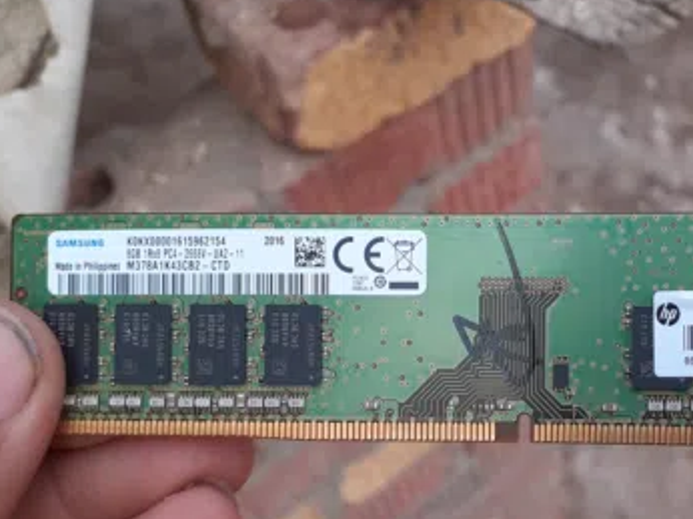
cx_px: 509
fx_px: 1000
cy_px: 339
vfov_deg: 28.9
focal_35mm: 50
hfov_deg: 37.4
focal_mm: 3.6
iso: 50
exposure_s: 1/100
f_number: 1.9
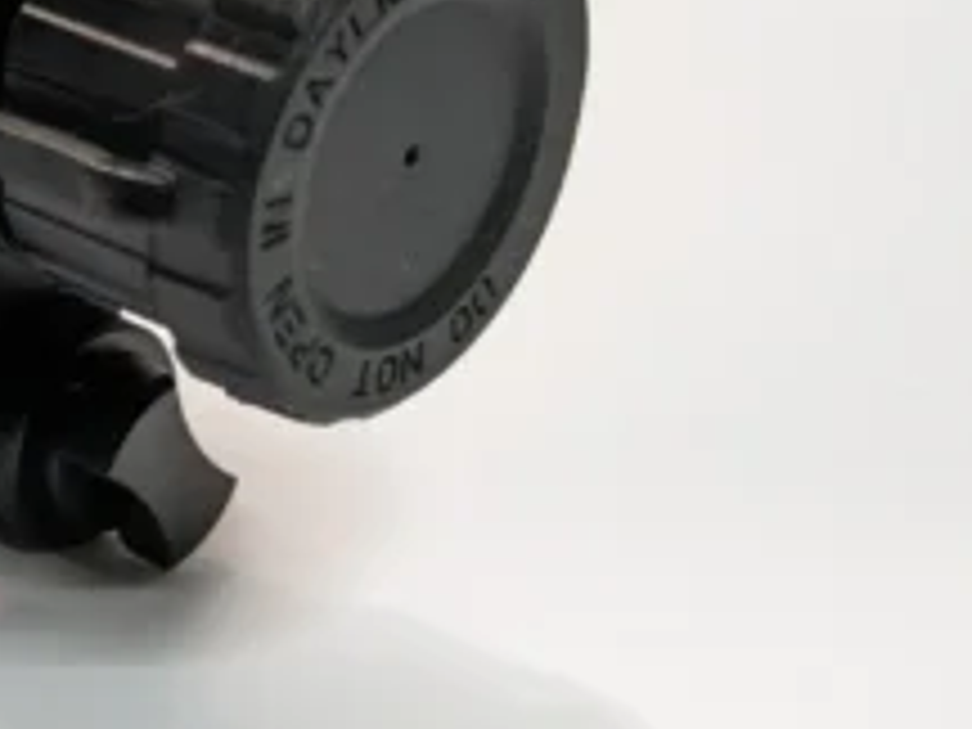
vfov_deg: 19.5
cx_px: -266
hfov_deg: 23.3
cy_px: 166
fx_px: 2106
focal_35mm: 75
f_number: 1.73
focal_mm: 4.38
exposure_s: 1/50
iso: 95
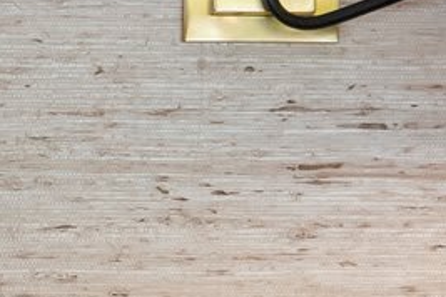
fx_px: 3320
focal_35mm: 268
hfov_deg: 7.6
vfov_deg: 5.1
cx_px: -137
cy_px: 460
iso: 10000
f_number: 11
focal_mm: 35
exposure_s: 1/40
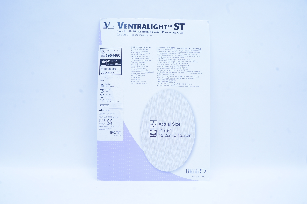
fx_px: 230
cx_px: 154
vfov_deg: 47.8
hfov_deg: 67.4
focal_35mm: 27
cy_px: 102
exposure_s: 1/10
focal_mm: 18
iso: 400
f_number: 14
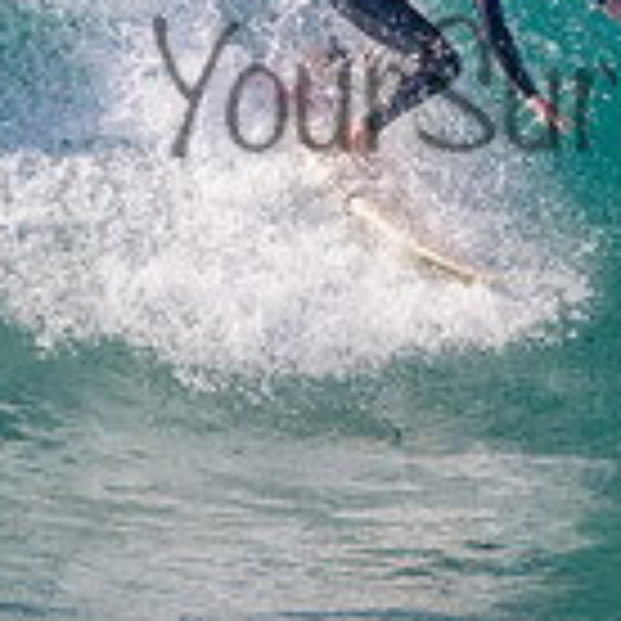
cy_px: 47
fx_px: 57946
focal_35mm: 2855
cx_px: 616
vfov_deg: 0.6
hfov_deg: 0.6
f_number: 11
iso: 1800
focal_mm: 800
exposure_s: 1/2000
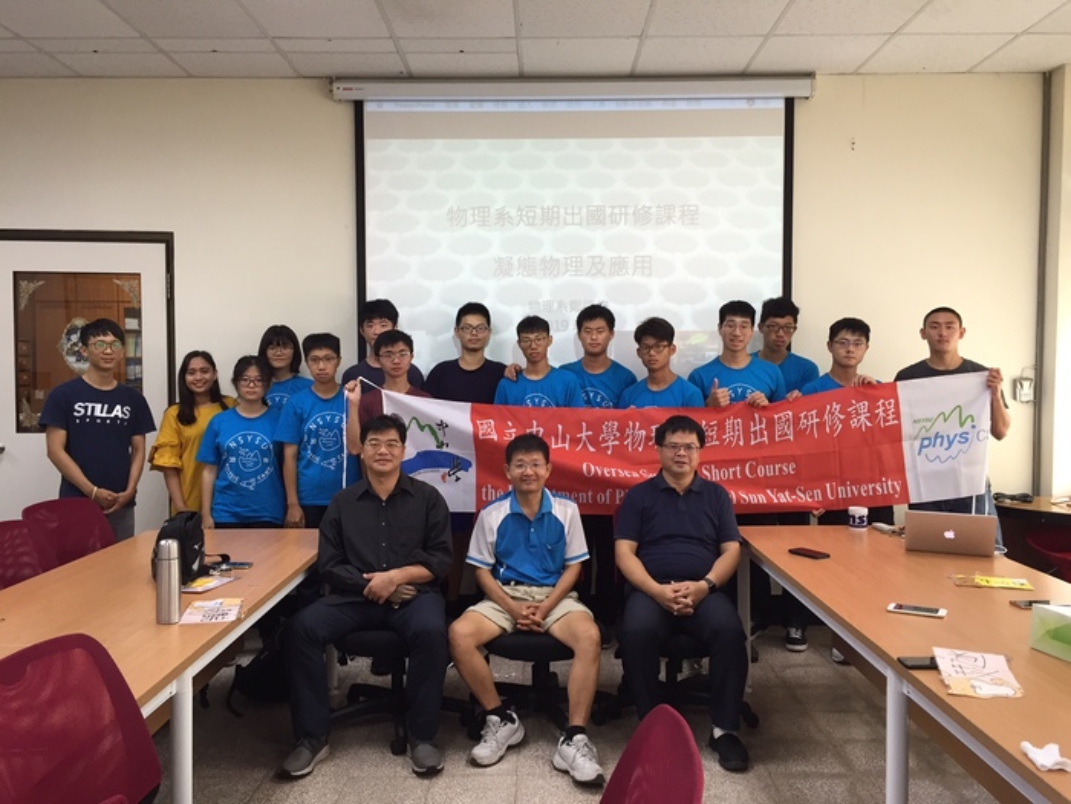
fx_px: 897
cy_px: 402
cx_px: 536
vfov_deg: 48.2
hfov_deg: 61.7
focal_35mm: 29
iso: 40
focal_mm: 4.15
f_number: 2.2
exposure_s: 1/30
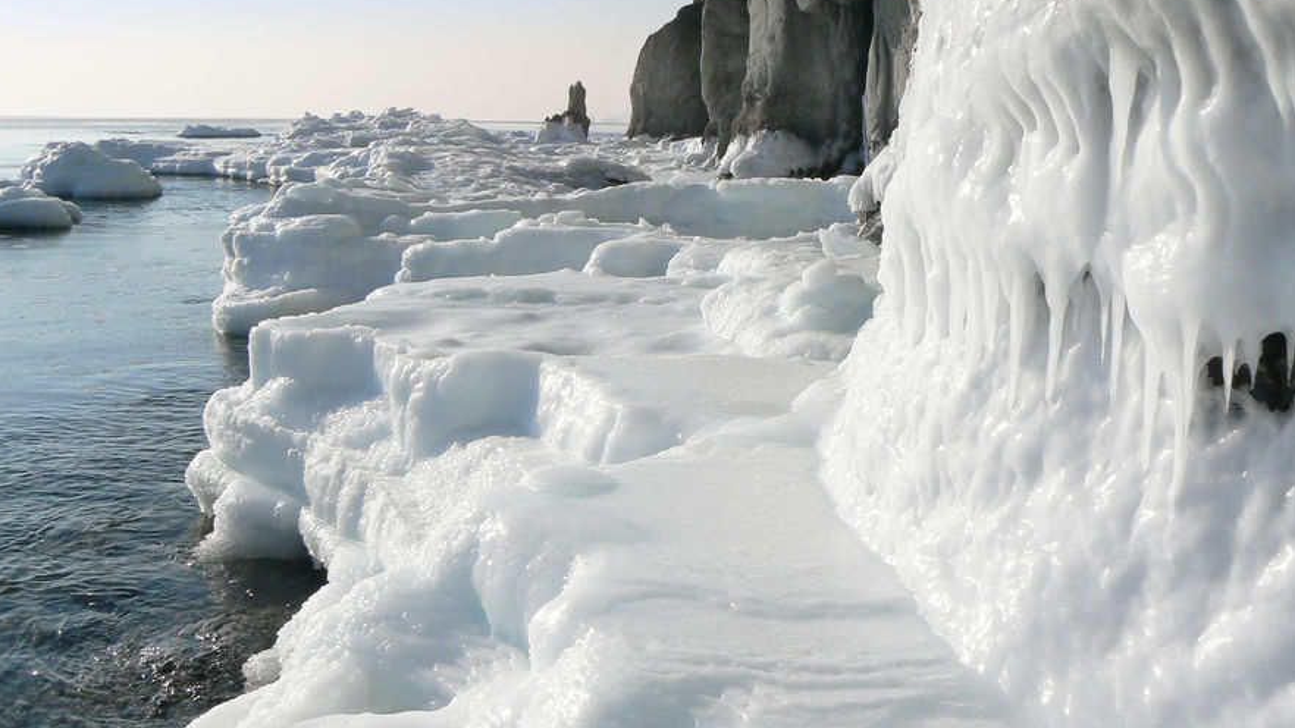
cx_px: 649
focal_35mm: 40
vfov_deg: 29.7
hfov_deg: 50.5
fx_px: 1373
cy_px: 379
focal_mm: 6
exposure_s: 1/800
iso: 80
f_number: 7.1
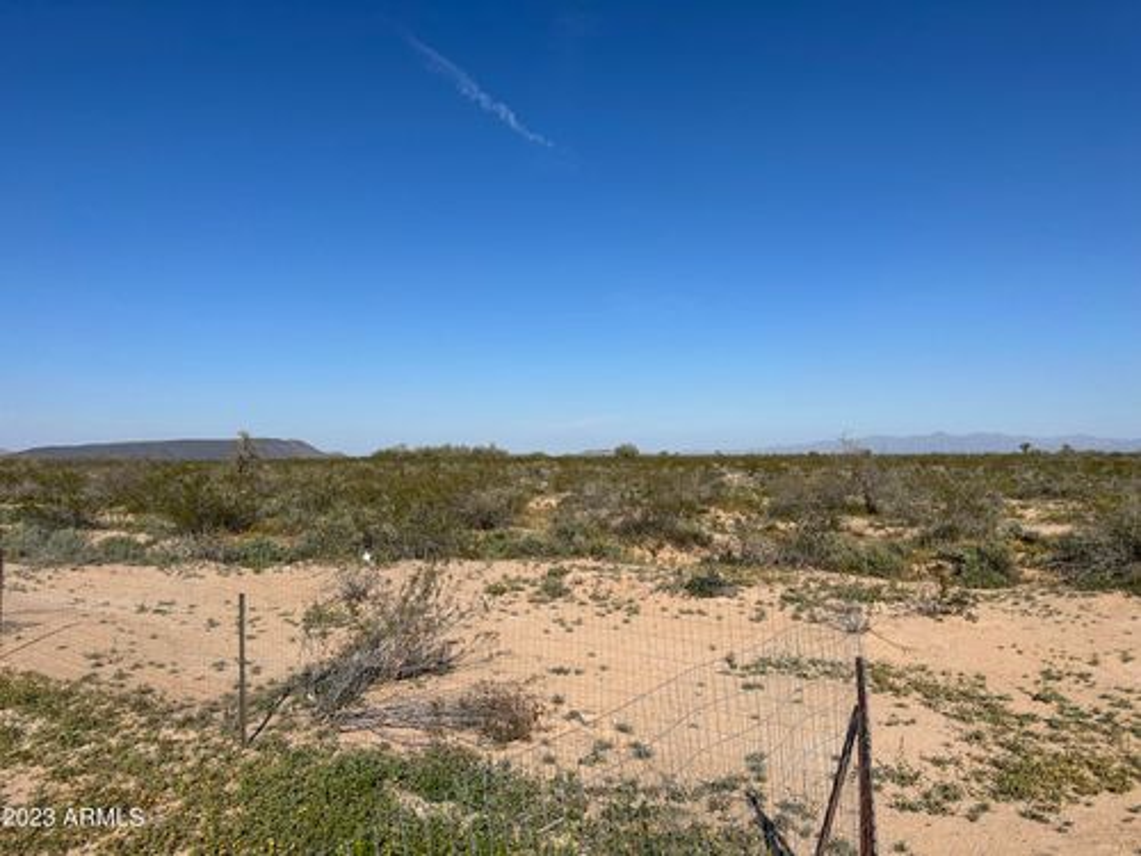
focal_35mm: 24
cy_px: 428
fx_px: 791
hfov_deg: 71.6
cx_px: 570
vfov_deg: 56.8
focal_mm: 6.86
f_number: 1.78
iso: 80
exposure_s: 1/7576
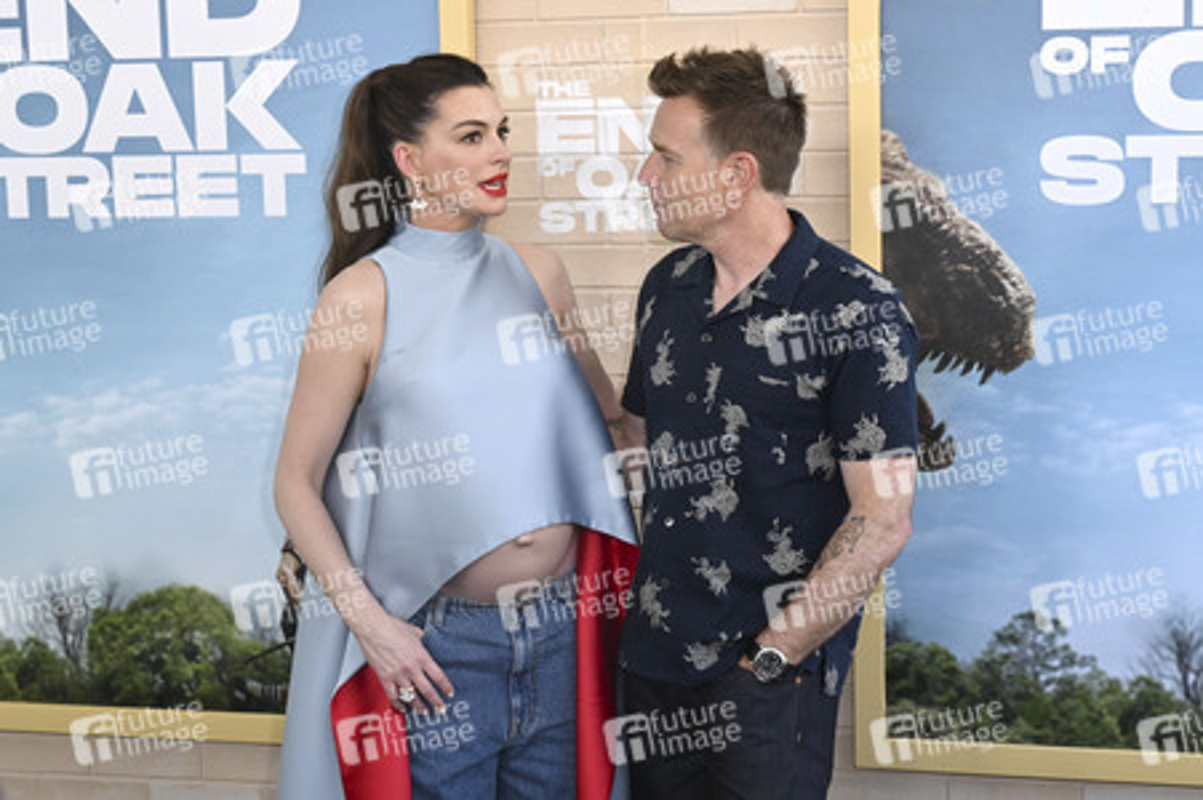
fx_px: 1503
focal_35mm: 45
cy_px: 400
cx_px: 602
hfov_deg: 43.6
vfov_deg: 29.8
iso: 640
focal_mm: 45
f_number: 6.3
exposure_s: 1/250
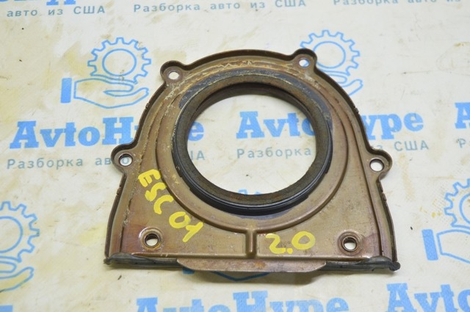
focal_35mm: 51
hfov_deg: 38.9
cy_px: 156
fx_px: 665
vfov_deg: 26.4
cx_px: 235
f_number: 5.6
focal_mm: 34
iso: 400
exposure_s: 1/20
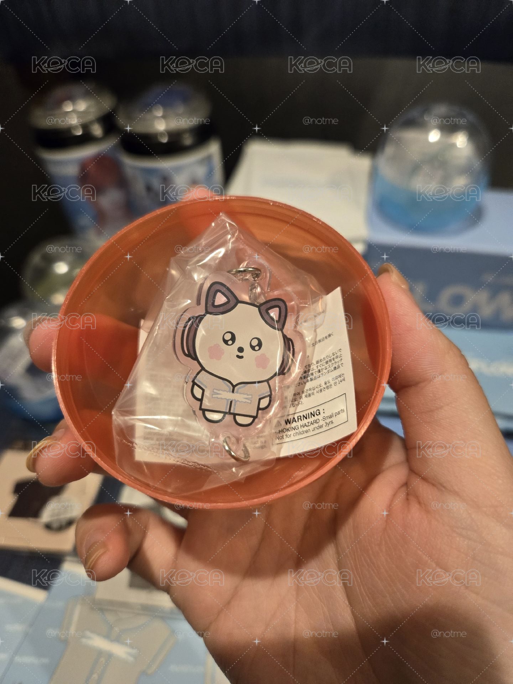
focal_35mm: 23
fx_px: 454
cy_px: 342
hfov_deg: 58.9
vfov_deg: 73.9
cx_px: 256
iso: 500
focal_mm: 5.4
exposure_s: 1/120
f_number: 1.8
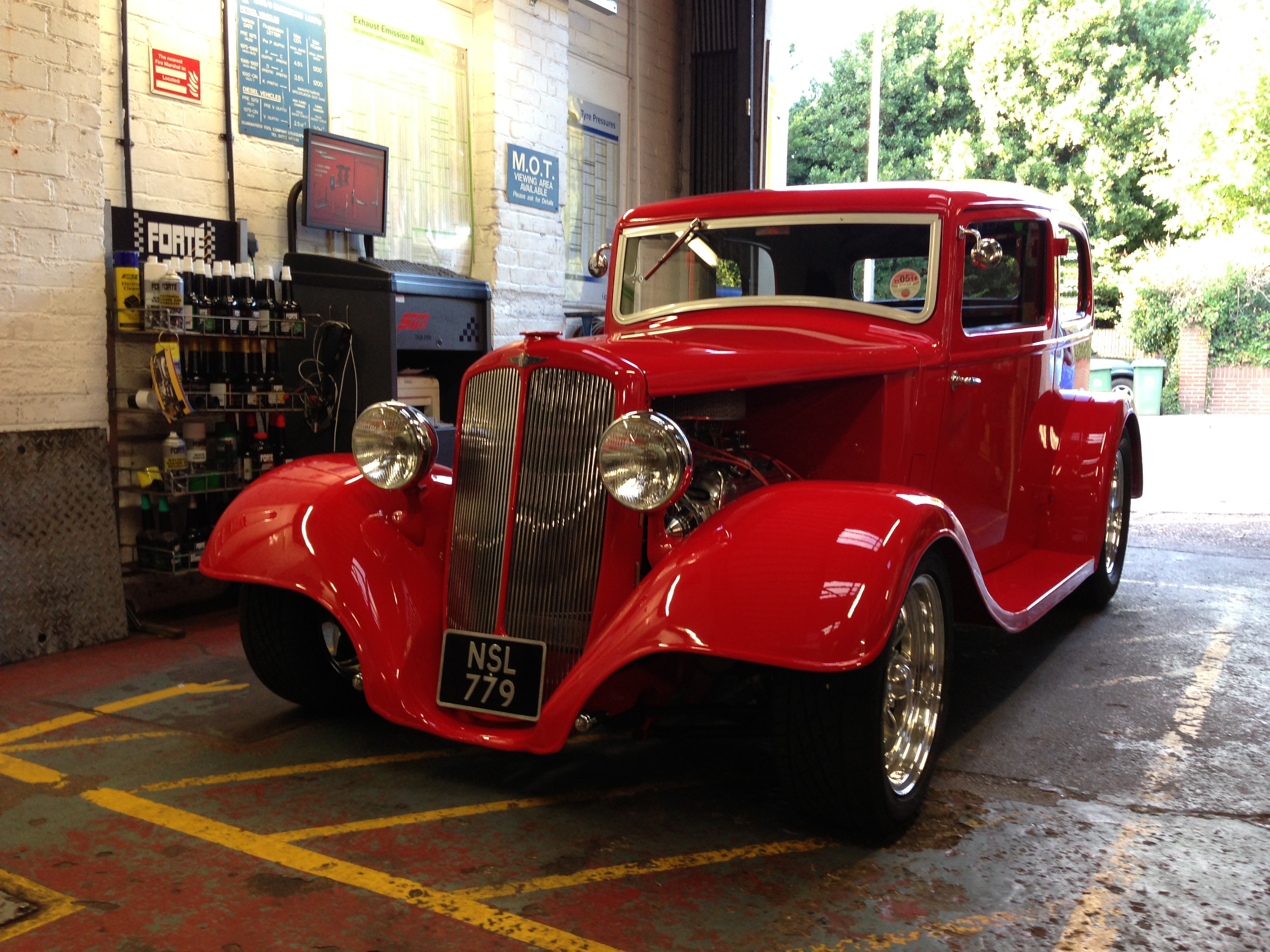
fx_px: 1211
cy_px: 476
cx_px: 635
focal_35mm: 33
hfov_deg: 55.4
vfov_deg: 42.9
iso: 80
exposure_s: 1/20
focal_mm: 4.13
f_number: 2.4
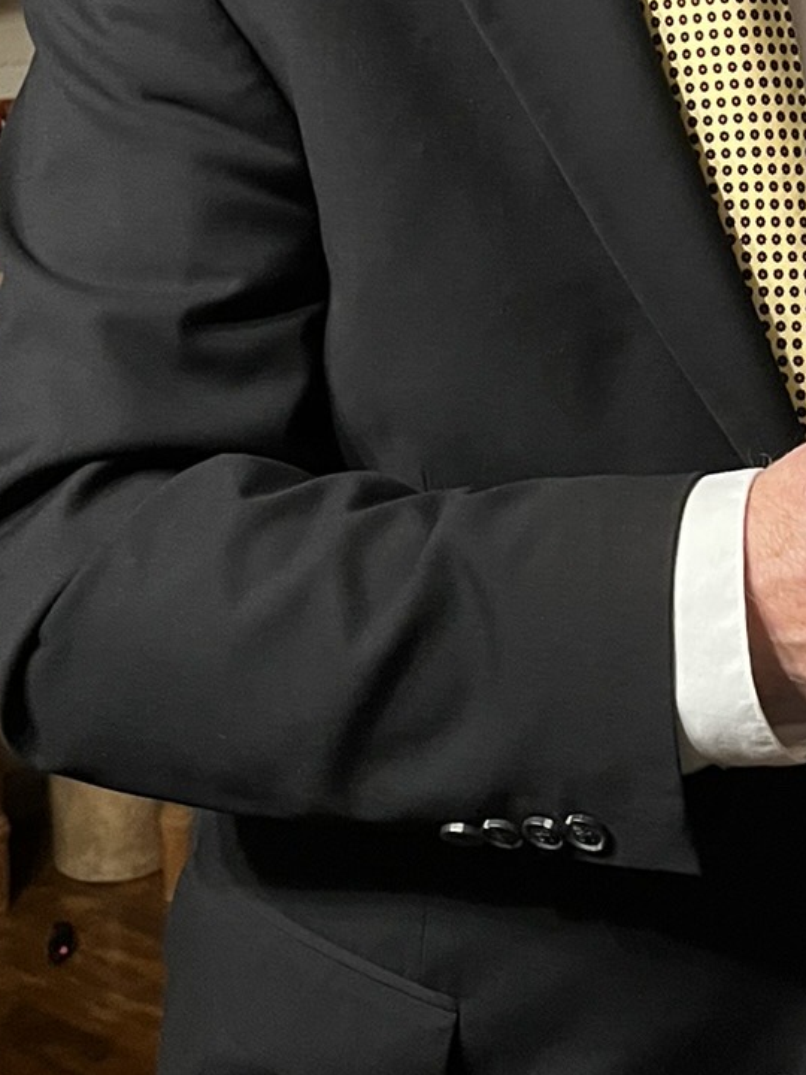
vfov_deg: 25.3
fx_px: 2297
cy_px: 42
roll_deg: -0.7
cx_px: 766
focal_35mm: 74
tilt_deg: -10.9
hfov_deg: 19.4
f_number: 1.6
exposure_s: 1/40
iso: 500
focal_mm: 5.1
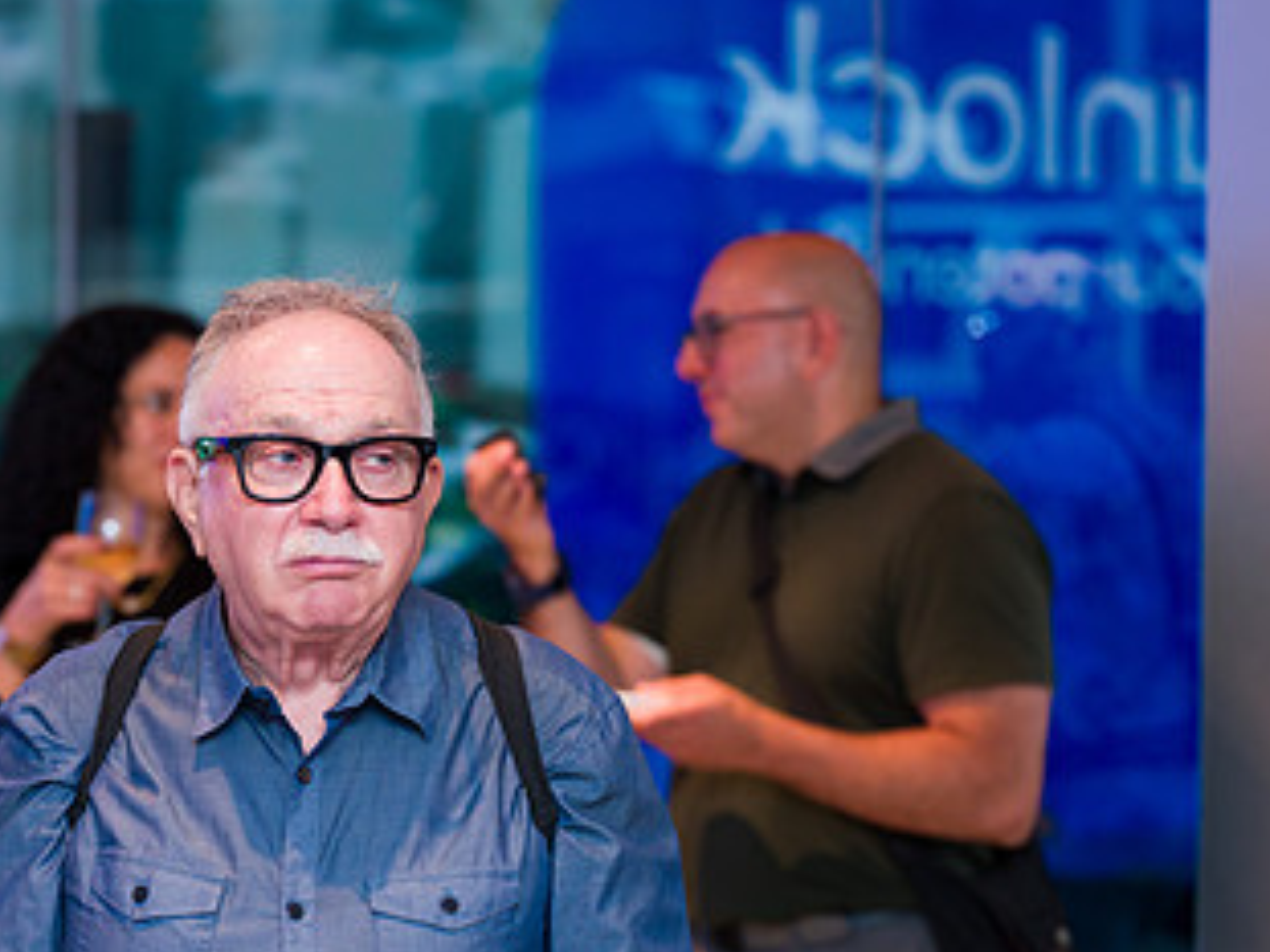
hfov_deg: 12.5
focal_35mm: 157
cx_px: 233
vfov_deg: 9.4
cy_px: 711
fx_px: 5758
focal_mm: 87
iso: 800
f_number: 3.2
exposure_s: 1/160
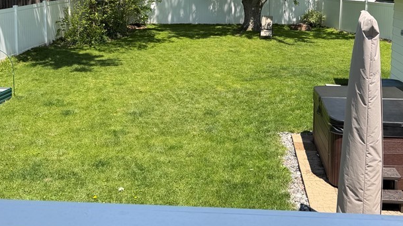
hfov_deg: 46.3
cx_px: 226
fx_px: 470
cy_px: 30
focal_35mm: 44
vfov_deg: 26.3
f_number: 1.78
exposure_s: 1/2703
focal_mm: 6.76
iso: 80
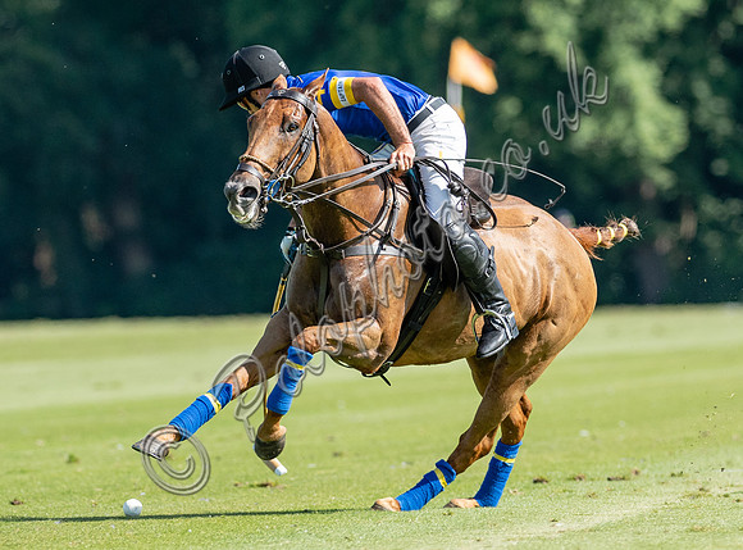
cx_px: 410
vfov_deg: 1.8
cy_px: 252
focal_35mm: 808
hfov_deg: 2.5
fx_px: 17263
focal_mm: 300
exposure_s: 1/2000
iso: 250
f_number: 4
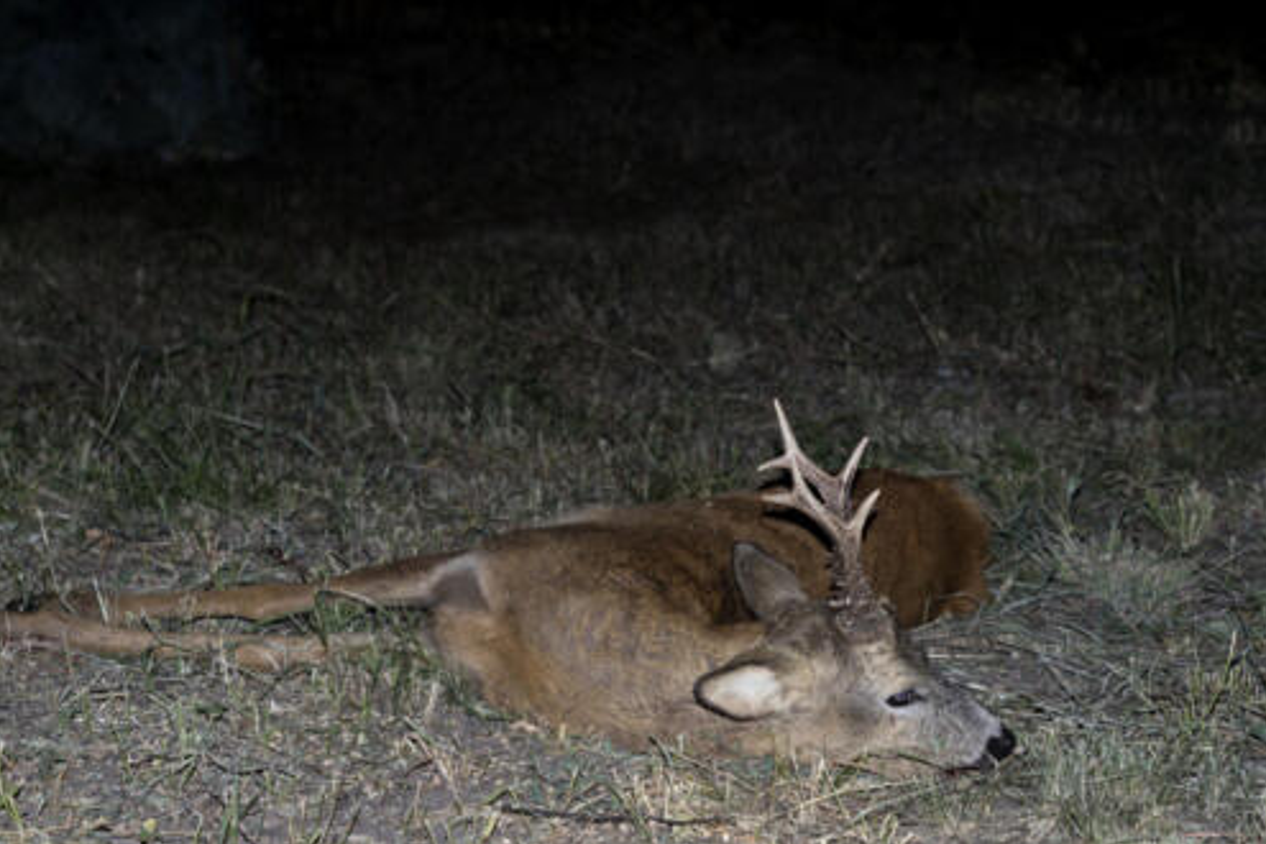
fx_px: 3974
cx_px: 637
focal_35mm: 113
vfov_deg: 12.1
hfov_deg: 18.1
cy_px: 423
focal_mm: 75
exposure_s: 1/100
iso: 400
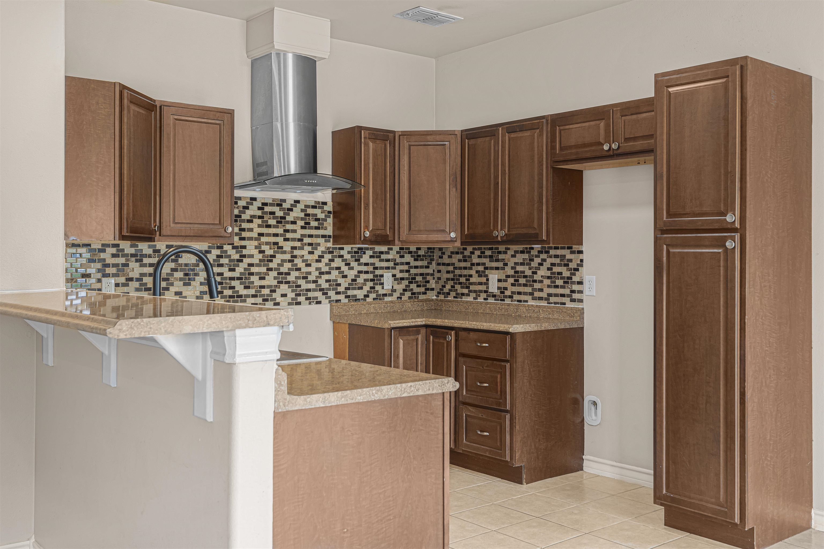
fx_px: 801
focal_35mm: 35
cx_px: 412
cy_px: 274
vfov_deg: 37.9
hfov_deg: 54.4
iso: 200
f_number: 9
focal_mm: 35
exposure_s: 1
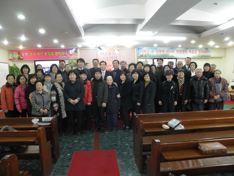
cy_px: 88
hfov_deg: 67.3
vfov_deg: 53.1
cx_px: 117
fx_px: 176
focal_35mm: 26
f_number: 2.8
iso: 125
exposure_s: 1/10
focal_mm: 4.6
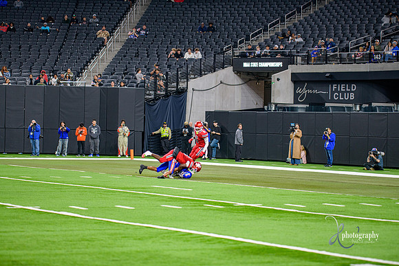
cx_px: 200
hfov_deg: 17.1
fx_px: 1330
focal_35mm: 120
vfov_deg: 11.4
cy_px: 133
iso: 1000
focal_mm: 120
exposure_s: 1/400
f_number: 2.8
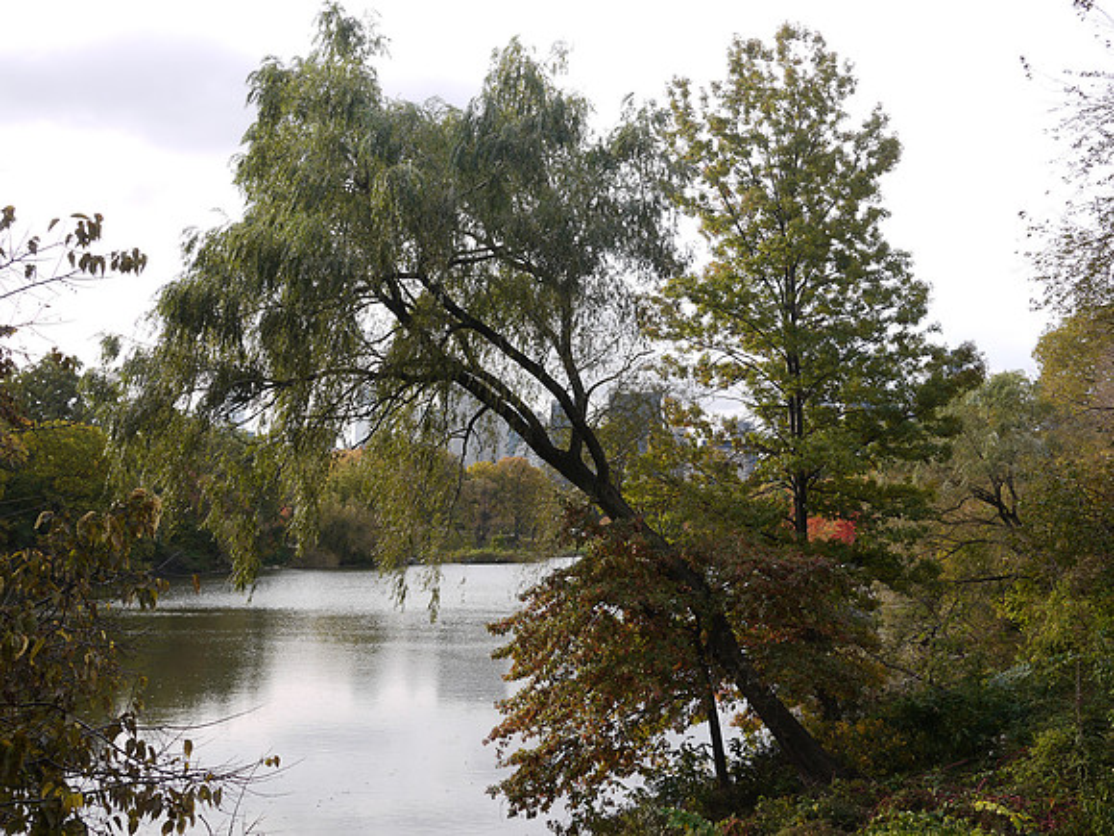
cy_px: 418
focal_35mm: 40
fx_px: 1287
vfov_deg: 36.0
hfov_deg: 46.8
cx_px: 557
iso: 100
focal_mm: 20
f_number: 6.3
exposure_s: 1/125
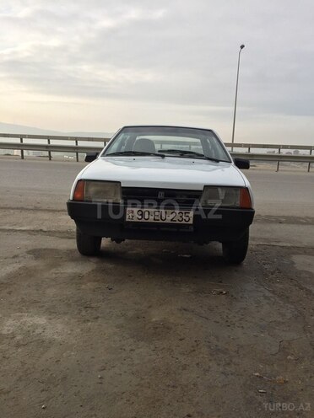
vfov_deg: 61.7
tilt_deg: -9.9
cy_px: 209
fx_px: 351
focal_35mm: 29
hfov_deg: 48.2
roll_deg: -2.1
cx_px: 157
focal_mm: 4.15
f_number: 2.2
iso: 32
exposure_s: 1/942
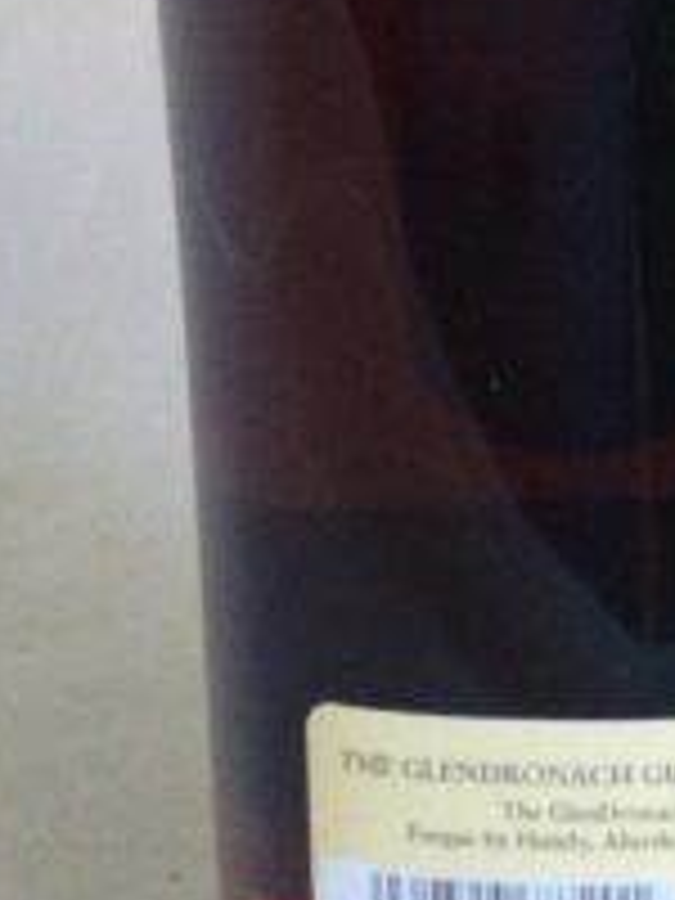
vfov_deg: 19.4
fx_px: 2574
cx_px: 666
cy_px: 72
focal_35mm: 99
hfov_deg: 14.7
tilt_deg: -8.4
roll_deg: +1.6
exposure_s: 1/33
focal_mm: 3.3
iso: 125
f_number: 2.4
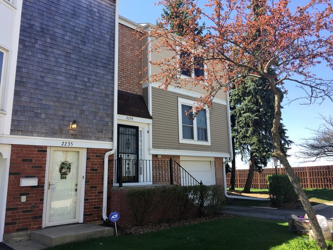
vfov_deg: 48.2
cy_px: 125
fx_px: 279
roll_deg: +1.8
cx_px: 166
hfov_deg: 61.7
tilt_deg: +9.6
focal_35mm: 29
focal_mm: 4.15
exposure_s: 1/694
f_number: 2.2
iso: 32
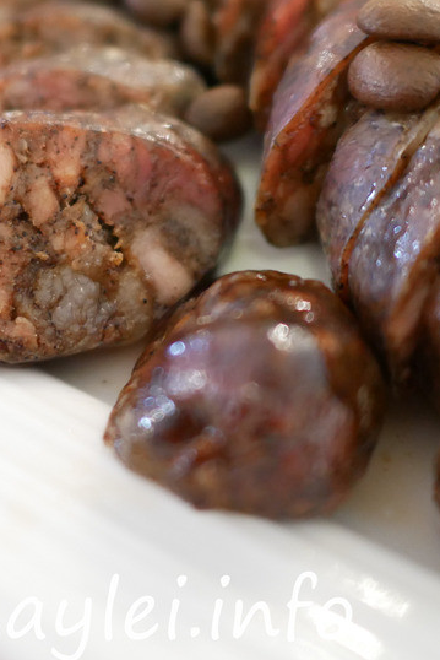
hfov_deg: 23.1
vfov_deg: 34.2
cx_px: 89
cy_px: 218
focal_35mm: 58
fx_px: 1063
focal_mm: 15
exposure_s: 1/60
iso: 1600
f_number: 1.7
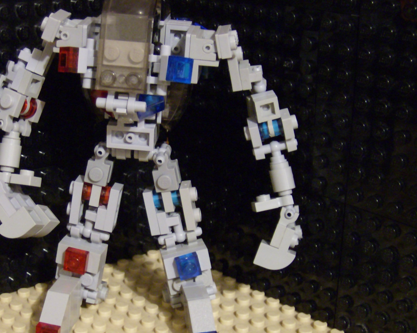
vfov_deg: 23.1
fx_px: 815
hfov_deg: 28.4
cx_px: 118
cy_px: 193
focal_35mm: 66
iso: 200
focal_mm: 7.7
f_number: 3.1
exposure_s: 1/3.1
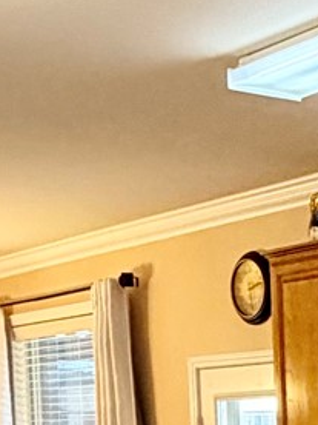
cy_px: 508
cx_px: 353
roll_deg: +1.9
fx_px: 1274
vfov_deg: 18.0
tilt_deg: -2.7
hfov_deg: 13.9
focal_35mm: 104
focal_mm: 2.22
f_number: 2.2
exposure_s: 1/60
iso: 400
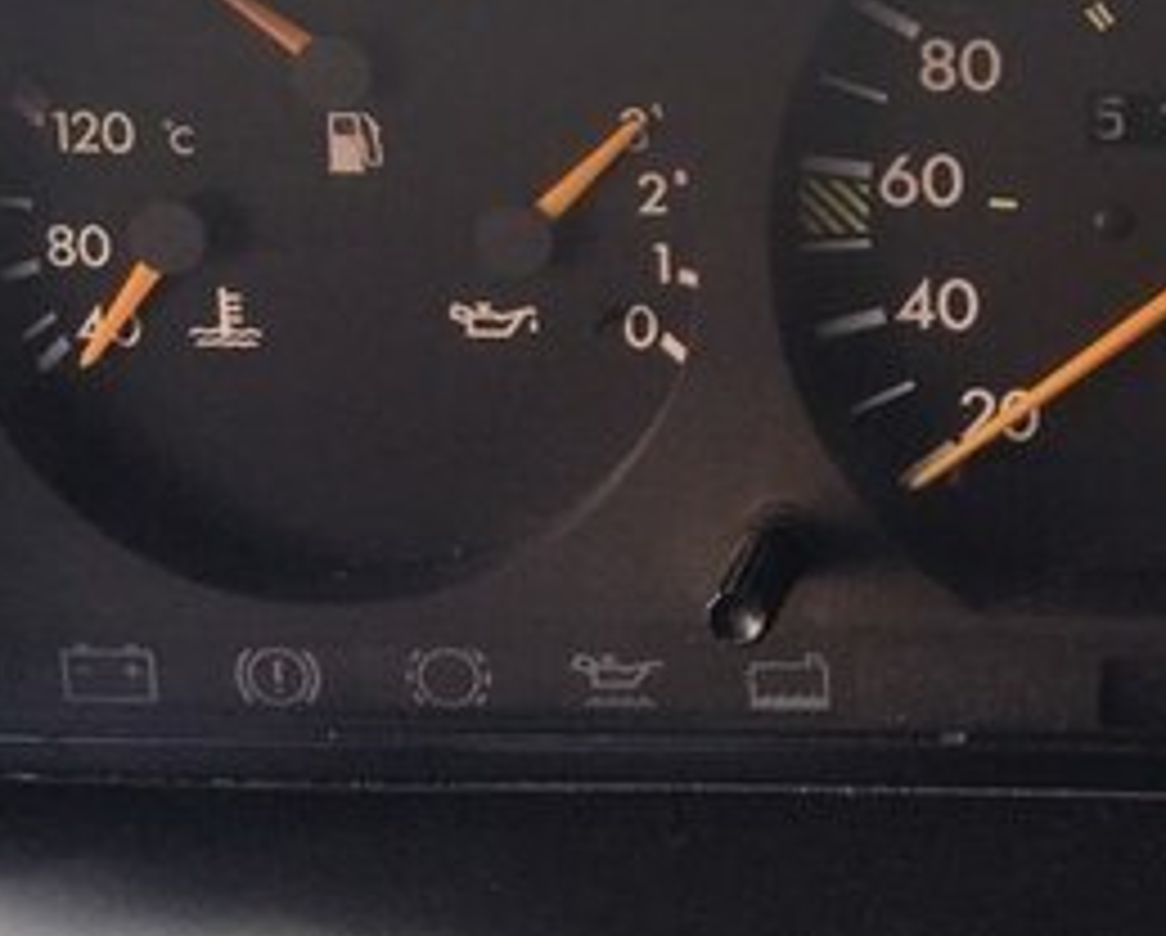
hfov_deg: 24.4
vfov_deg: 20.1
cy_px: -151
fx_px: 2488
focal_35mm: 72
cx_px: 1328
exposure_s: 1/100
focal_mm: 4.15
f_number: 2.2
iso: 40
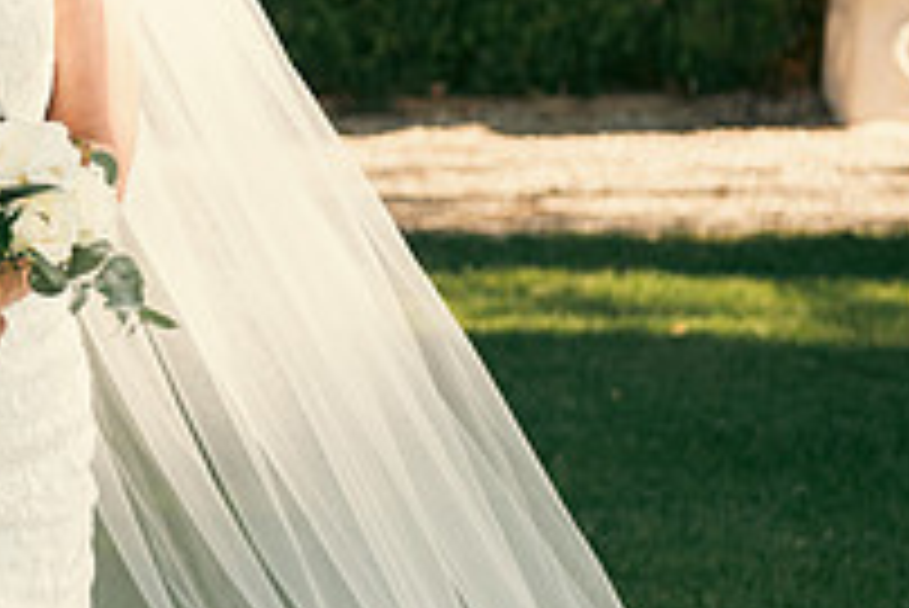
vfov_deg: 6.8
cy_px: -43
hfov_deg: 10.0
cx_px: -315
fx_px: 5079
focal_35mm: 201
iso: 200
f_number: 3.5
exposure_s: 1/400
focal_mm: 70
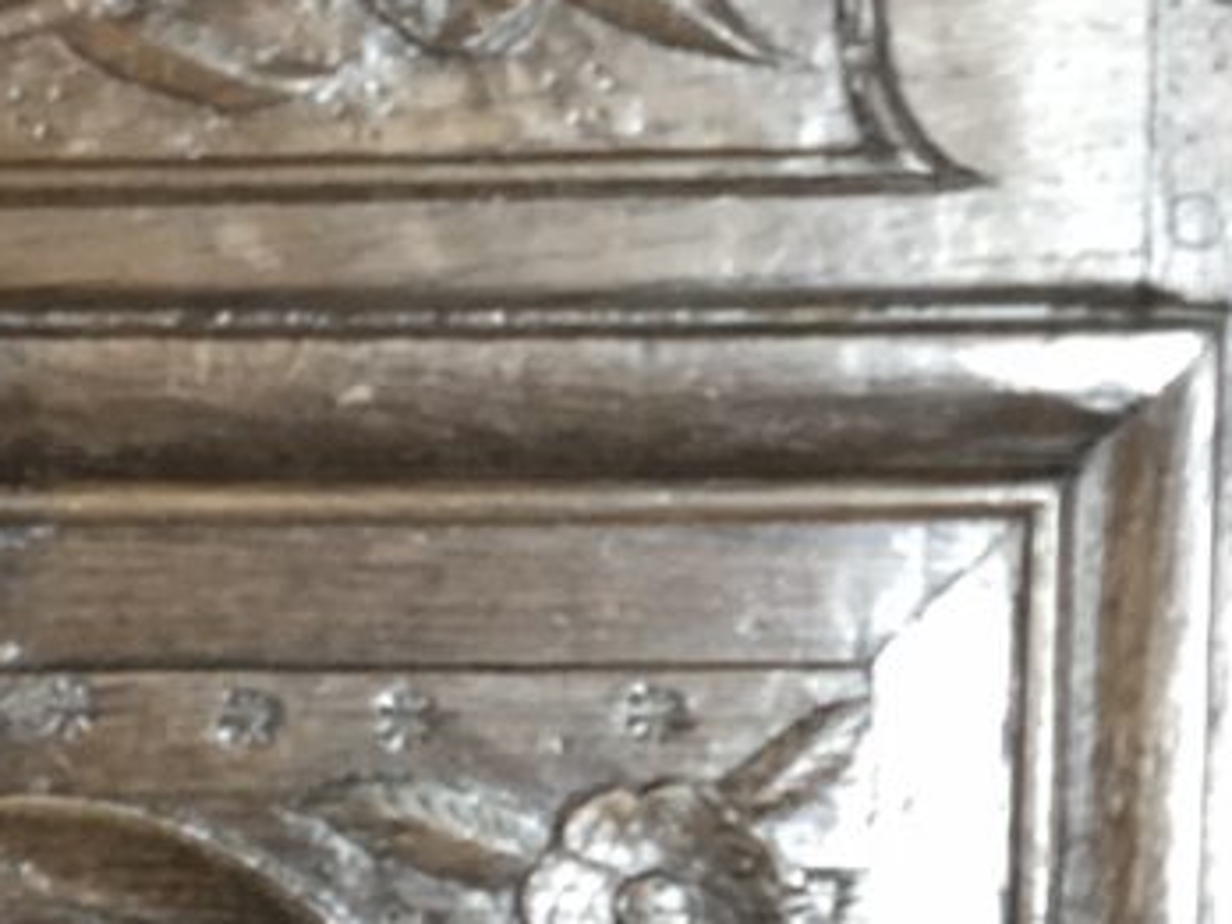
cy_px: 669
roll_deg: +1.3
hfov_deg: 12.4
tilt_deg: -7.3
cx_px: -542
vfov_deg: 9.7
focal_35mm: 153
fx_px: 5445
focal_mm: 6
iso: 200
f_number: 2.4
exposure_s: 1/8
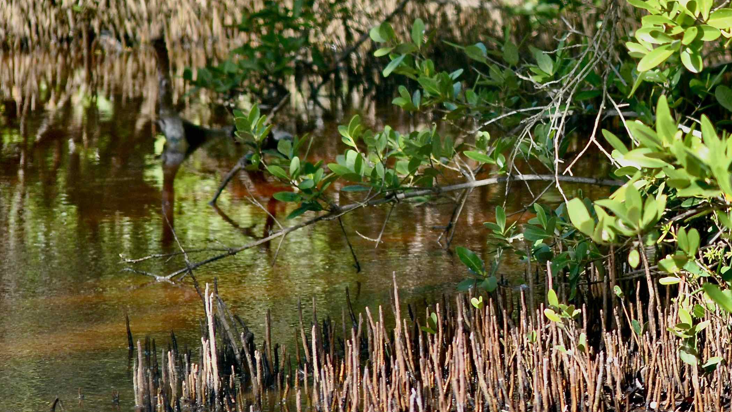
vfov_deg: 3.1
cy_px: 69
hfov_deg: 5.5
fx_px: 7627
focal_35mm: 393
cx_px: 610
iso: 200
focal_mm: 135
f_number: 5
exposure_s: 1/400
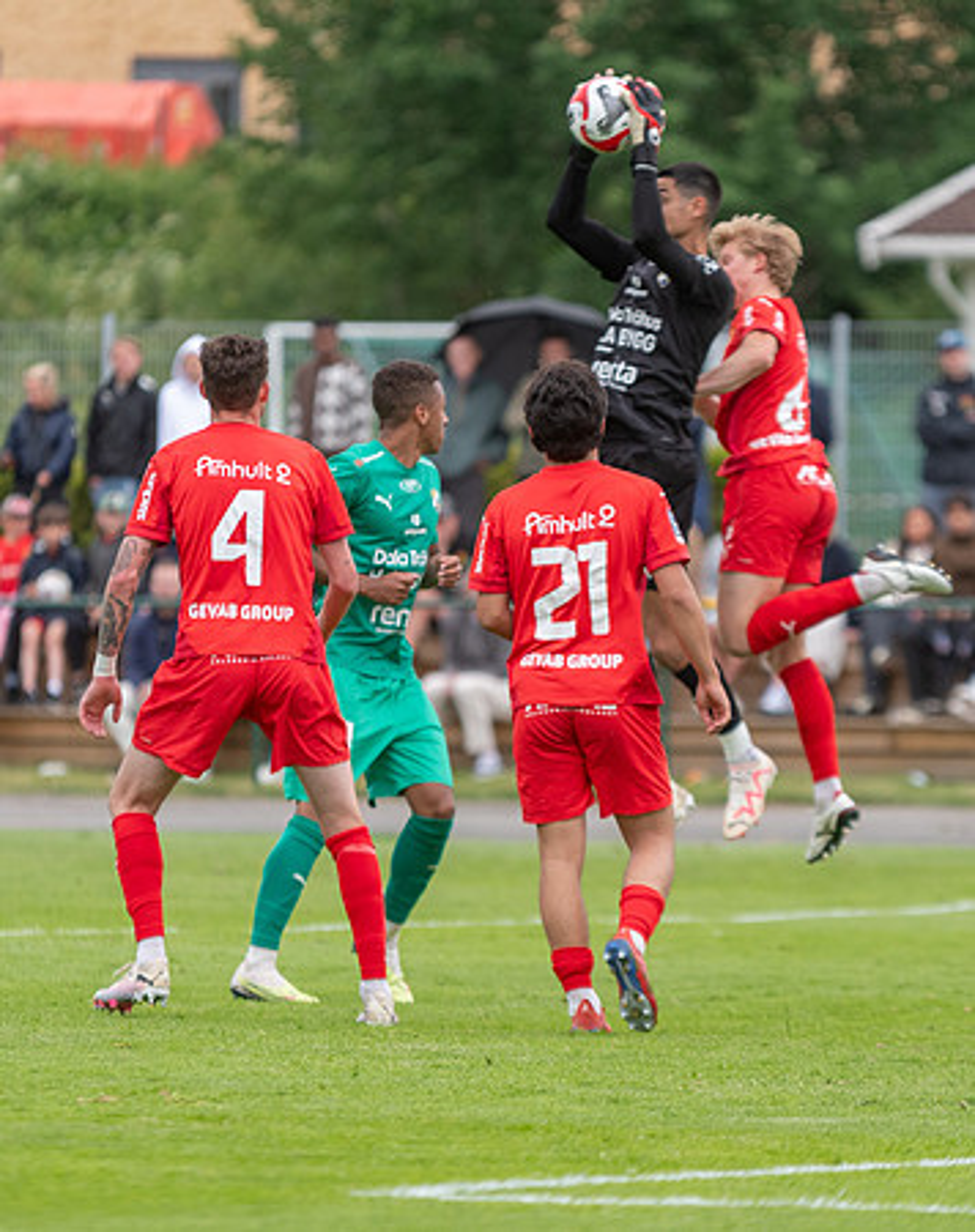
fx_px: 13482
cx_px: 535
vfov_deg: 5.2
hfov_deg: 4.1
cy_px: 616
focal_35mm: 371
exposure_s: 1/1250
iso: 500
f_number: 3.2
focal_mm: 175
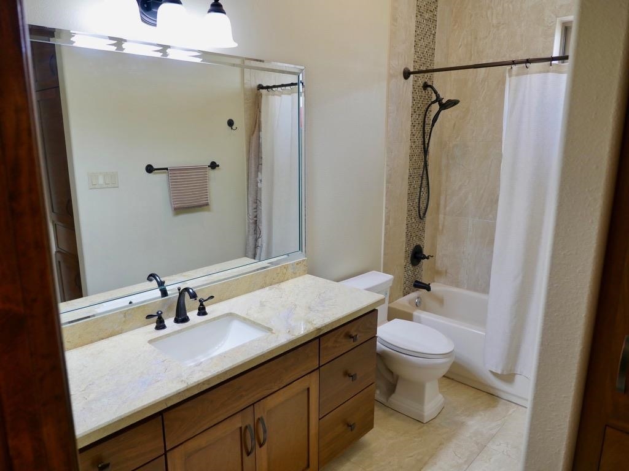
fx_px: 436
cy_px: 236
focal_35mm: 24
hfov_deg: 71.6
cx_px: 314
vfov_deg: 56.8
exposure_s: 1/60
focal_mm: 12
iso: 400
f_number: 2.8
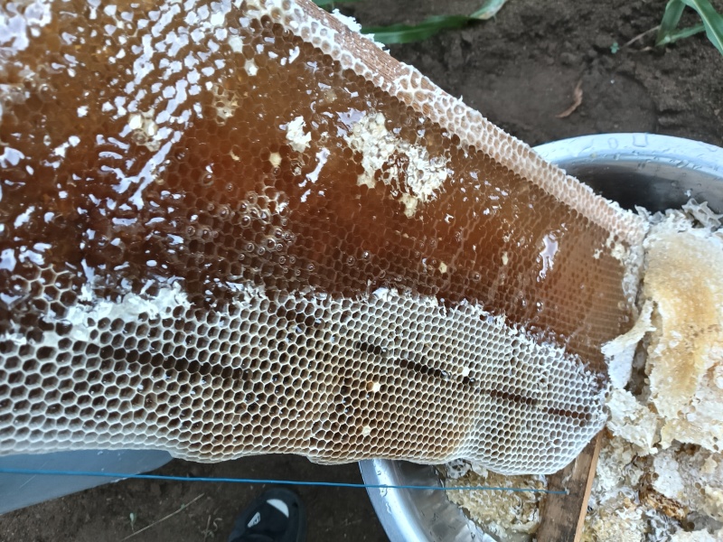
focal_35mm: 27
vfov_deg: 51.4
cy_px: 271
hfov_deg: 65.3
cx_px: 362
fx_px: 564
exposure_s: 1/50
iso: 160
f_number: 1.8
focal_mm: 3.61
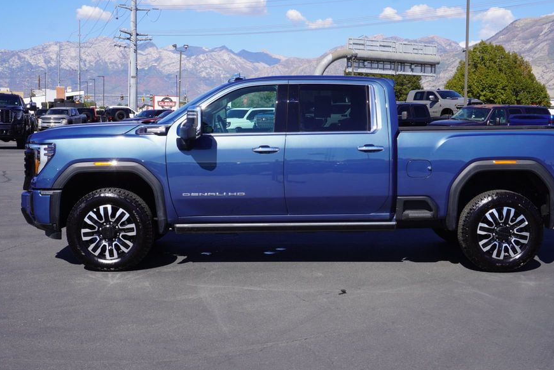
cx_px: 312
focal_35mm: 48
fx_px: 733
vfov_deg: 28.4
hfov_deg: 41.3
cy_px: 189
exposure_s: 1/125
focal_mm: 27
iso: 100
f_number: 11
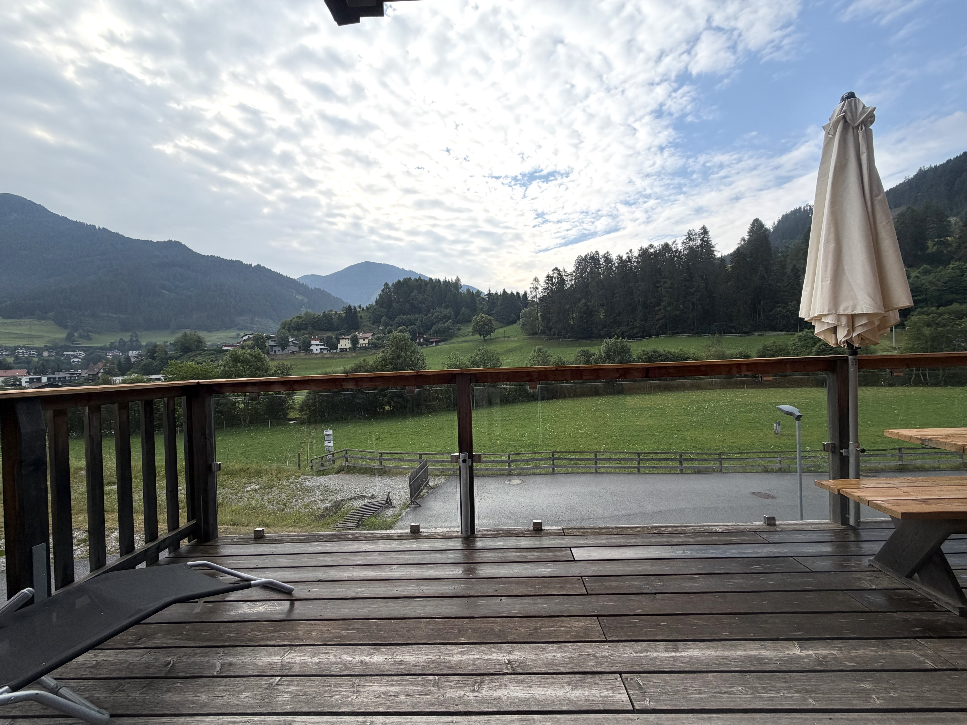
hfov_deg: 102.1
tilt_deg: -0.1
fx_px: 391
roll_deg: +1.6
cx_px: 484
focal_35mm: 14
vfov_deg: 85.7
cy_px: 362
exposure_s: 1/770
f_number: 2.2
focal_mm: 2.22
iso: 25
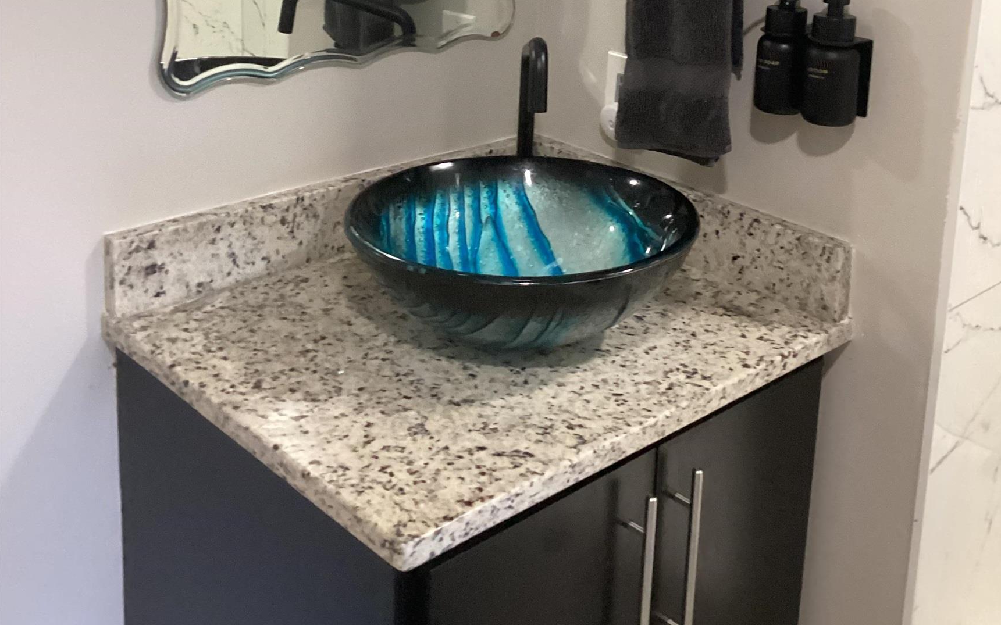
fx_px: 1200
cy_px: 34
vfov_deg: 27.9
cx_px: 500
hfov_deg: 45.3
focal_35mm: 44
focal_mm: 3.3
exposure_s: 1/60
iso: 400
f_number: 2.4
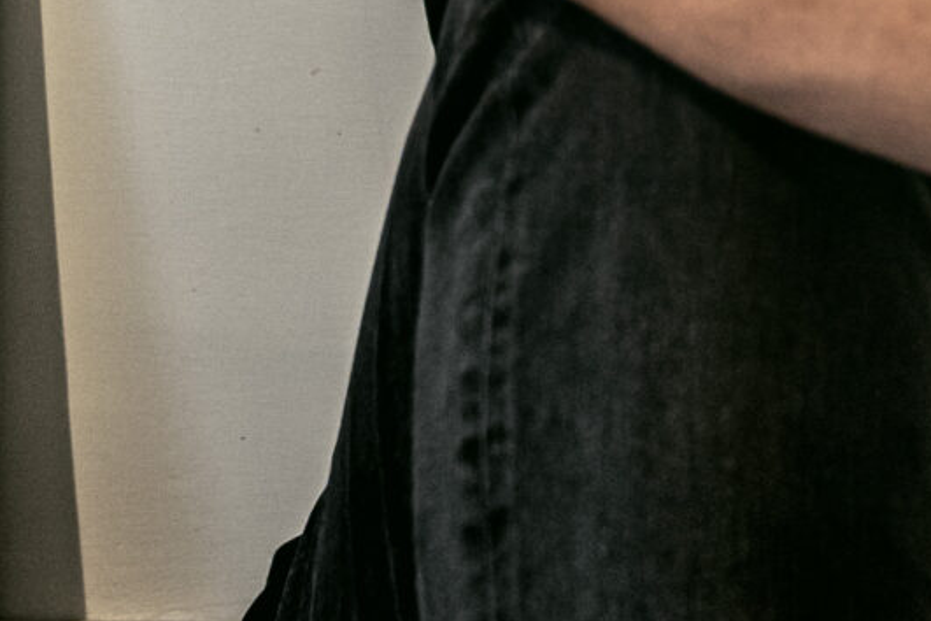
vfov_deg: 8.3
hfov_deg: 12.7
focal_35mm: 159
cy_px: -489
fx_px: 4112
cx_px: 1010
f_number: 3.5
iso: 2000
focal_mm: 33
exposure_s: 1/125
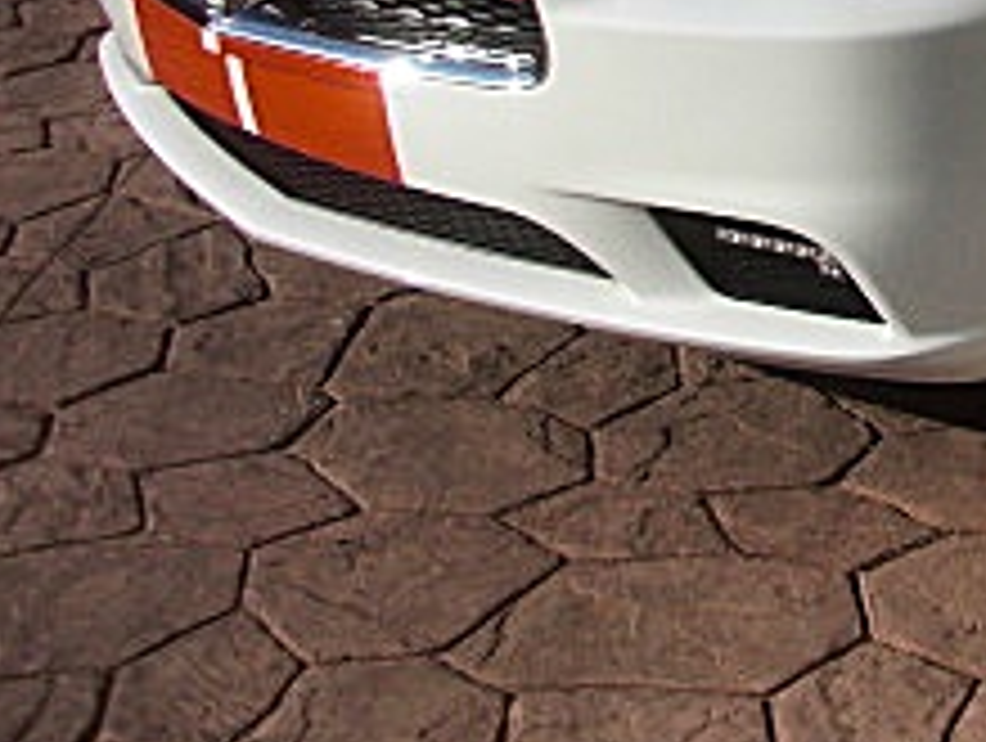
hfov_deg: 17.2
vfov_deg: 13.6
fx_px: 2996
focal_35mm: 105
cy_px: -234
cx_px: 1387
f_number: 7.9
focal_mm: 6.3
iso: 50
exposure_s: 1/200
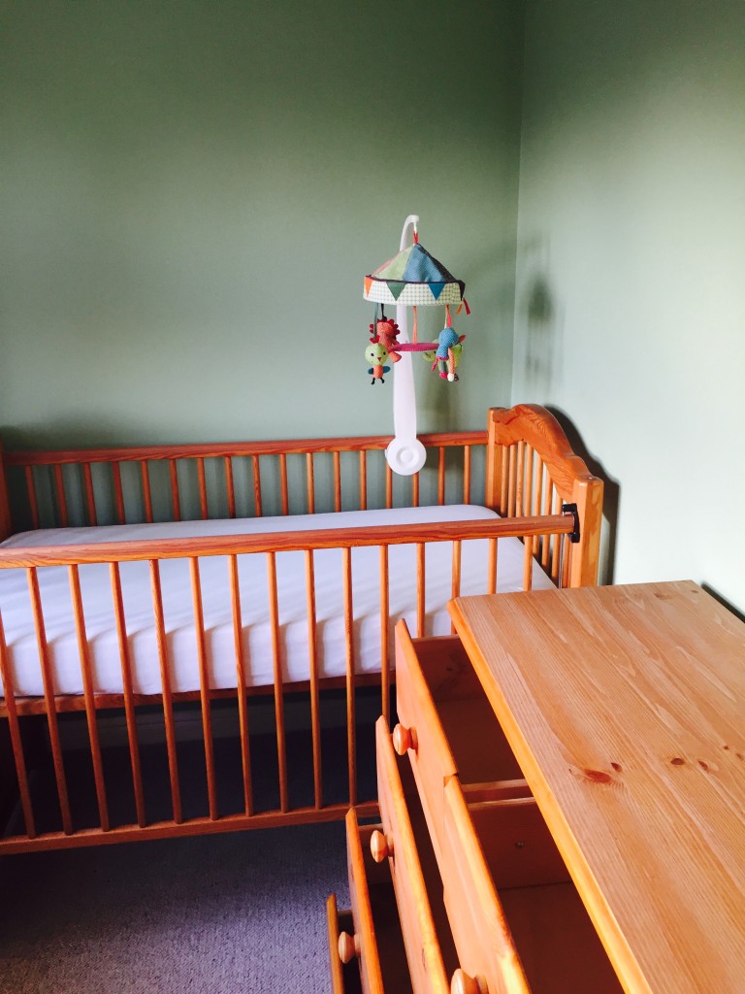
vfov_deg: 61.7
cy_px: 497
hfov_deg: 48.2
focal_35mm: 29
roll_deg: +1.0
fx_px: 832
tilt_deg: -17.1
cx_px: 372
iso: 80
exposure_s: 1/30
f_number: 2.2
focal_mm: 4.15
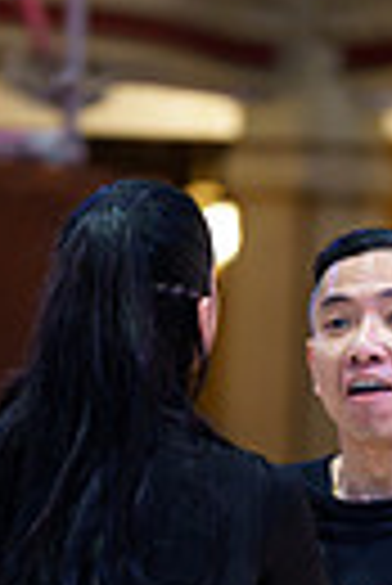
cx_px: 365
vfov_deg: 4.7
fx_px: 7053
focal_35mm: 433
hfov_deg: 3.2
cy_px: 904
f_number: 2.8
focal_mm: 125
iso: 1000
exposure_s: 1/125
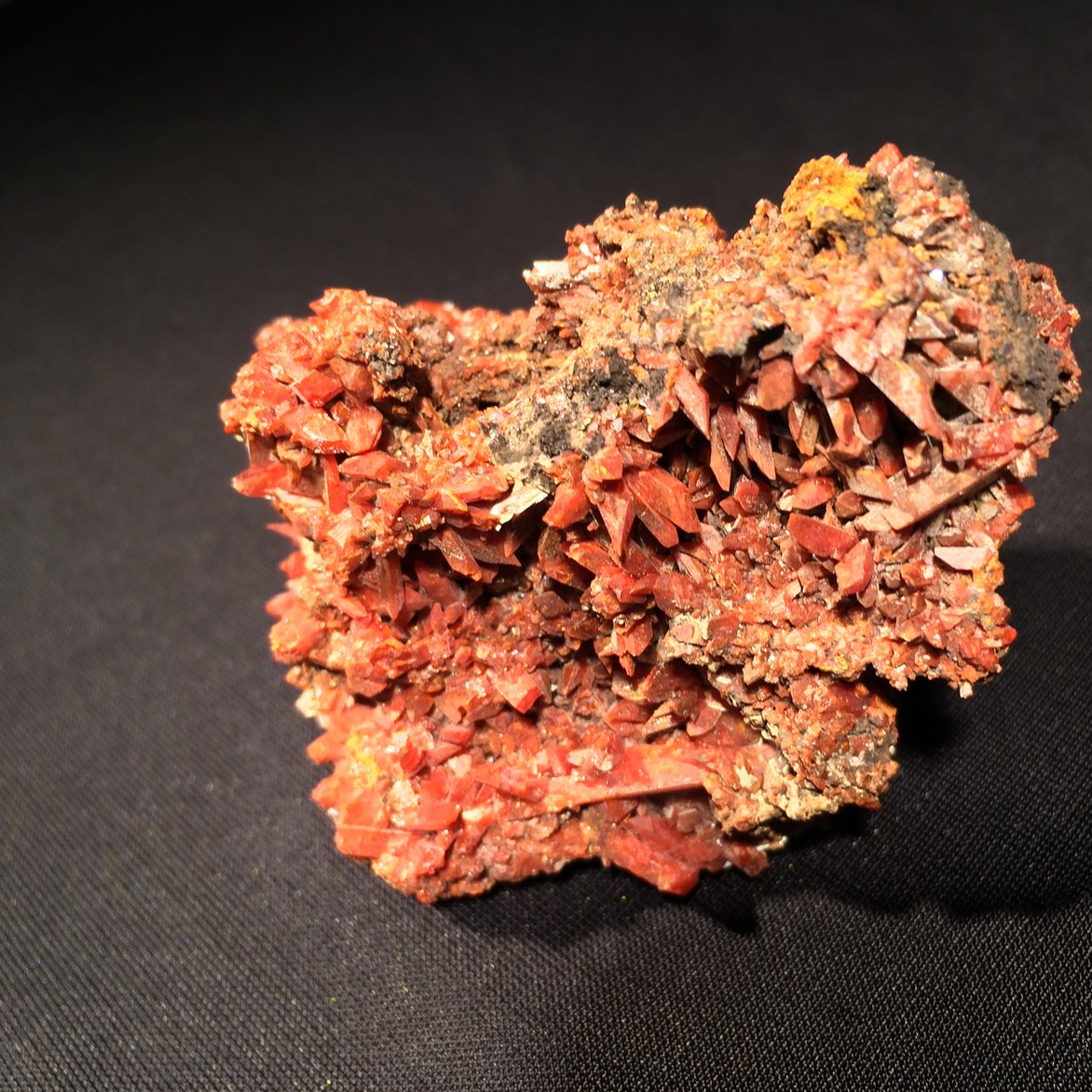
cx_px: 635
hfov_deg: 47.0
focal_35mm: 35
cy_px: 557
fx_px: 1249
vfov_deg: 47.2
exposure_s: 1/30
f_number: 2.2
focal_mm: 4.15
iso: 40
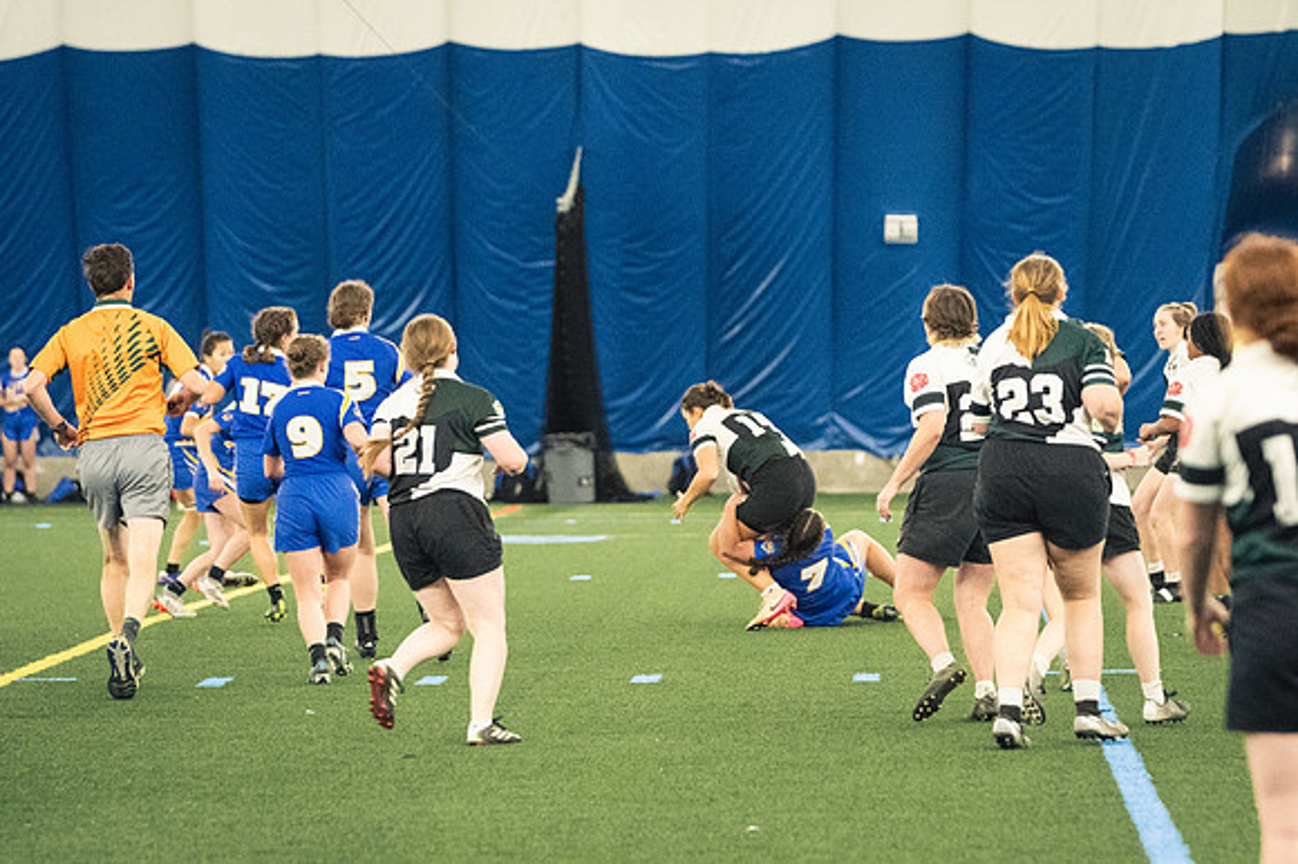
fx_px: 6594
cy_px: 432
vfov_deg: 7.5
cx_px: 649
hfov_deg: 11.2
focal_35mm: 183
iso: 12800
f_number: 2.8
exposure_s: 1/400
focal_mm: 122
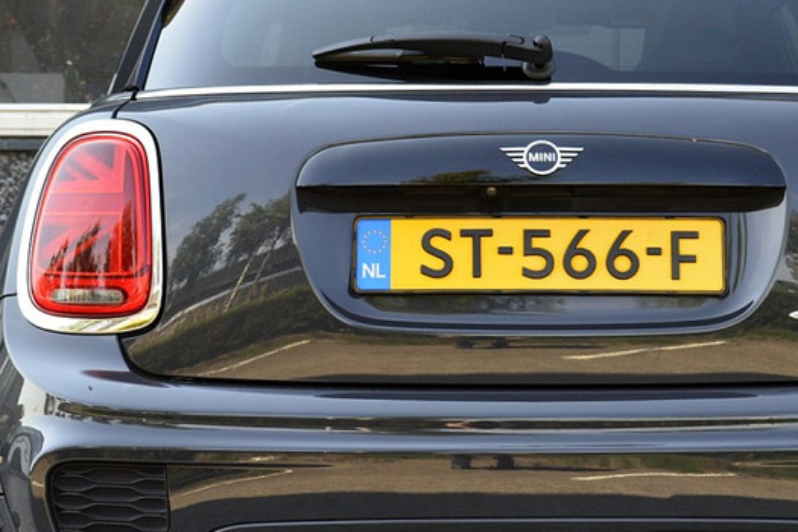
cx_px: 485
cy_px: 283
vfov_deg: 11.7
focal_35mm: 117
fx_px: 2593
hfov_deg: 17.5
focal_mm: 40
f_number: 9
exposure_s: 1/100
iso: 400
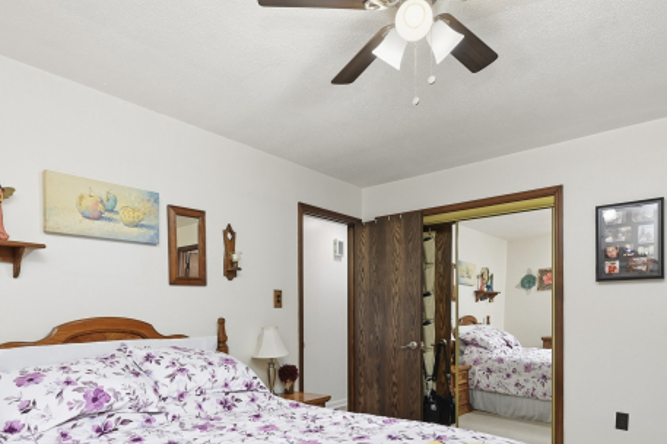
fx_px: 426
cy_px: 320
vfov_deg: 53.1
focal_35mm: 23
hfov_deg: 76.1
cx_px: 323
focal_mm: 14
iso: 500
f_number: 6.3
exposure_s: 1/200
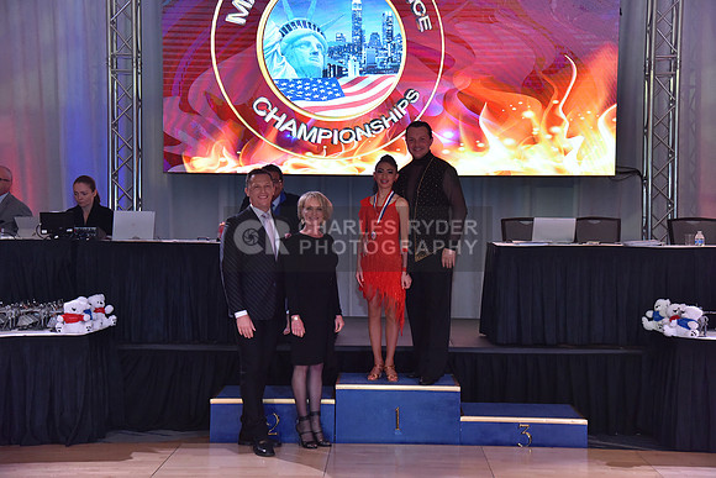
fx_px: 1233
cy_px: 239
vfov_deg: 21.9
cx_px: 358
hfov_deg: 32.4
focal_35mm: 62
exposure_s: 1/250
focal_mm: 62
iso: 2000
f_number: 5
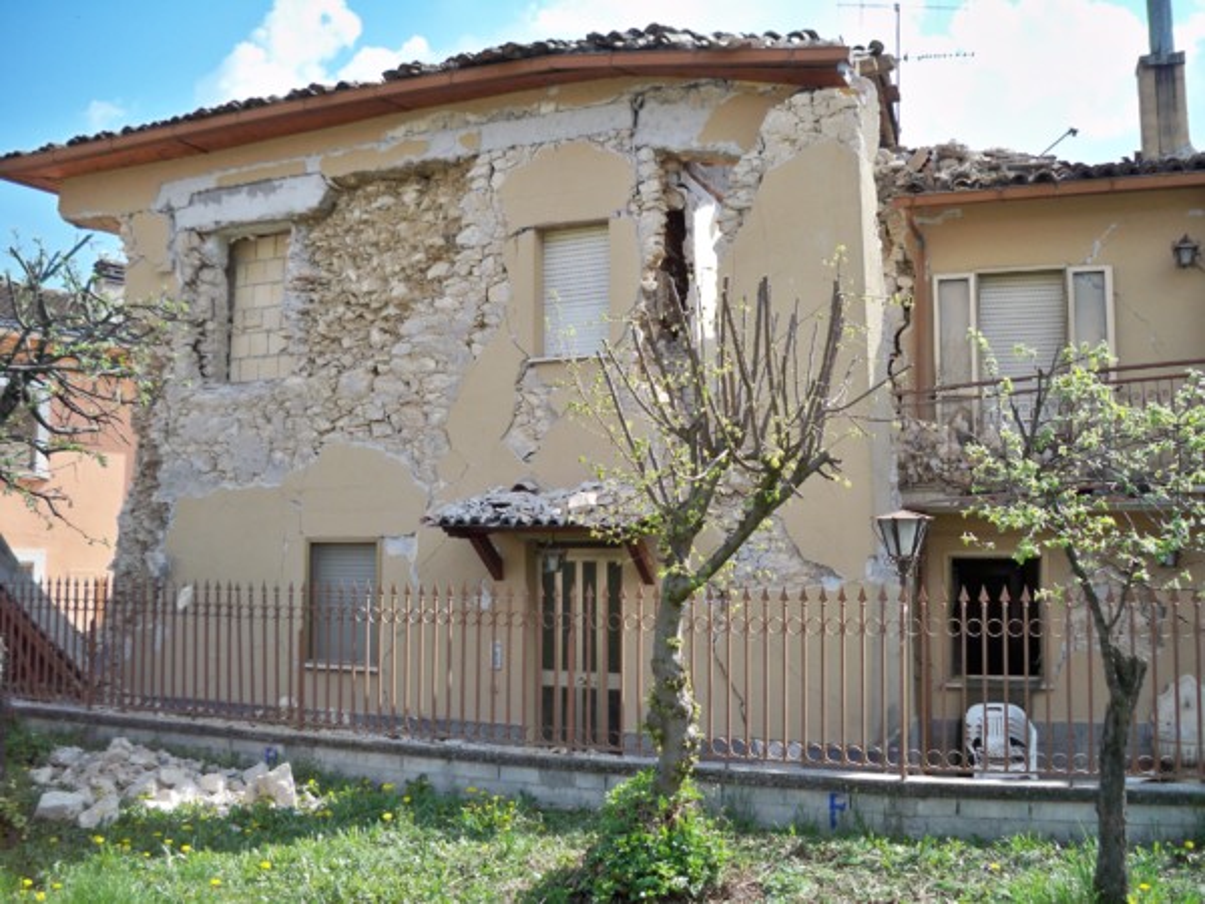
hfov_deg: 52.6
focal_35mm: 35
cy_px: 452
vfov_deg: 40.7
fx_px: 1218
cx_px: 602
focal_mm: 6.3
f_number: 3.1
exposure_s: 1/500
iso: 80
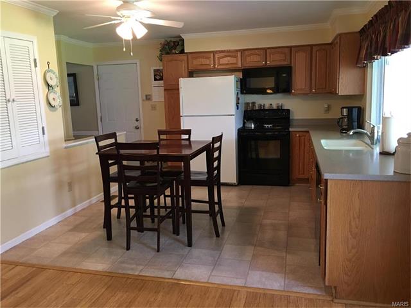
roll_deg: +1.7
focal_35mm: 29
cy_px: 154
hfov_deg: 61.7
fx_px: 344
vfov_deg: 48.2
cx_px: 206
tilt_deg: -8.5
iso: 80
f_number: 2.2
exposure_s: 1/15
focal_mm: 4.15
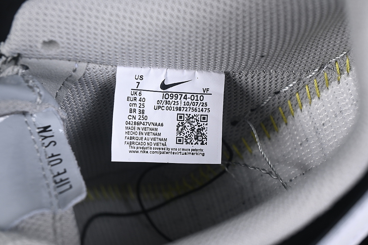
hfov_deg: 27.0
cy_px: 122
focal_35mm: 75
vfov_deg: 18.2
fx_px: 767
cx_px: 184
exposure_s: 1/60
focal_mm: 50
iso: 160
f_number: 6.3
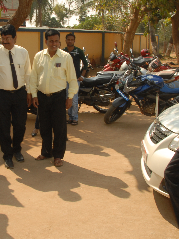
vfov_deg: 35.3
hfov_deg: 26.7
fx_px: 372
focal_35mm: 54
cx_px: 47
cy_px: 88
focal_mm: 18
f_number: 11
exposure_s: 1/125
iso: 200
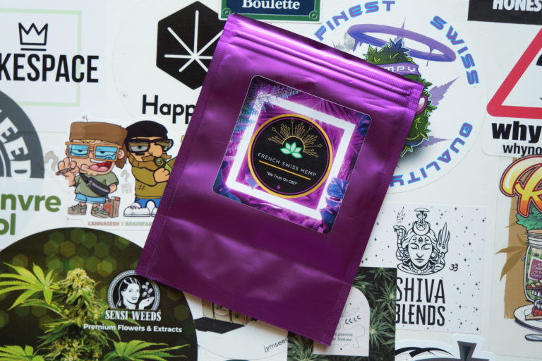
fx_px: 587
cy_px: 180
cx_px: 271
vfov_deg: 34.2
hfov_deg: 49.6
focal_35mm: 39
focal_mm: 26
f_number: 5.6
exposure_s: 1/30
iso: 100
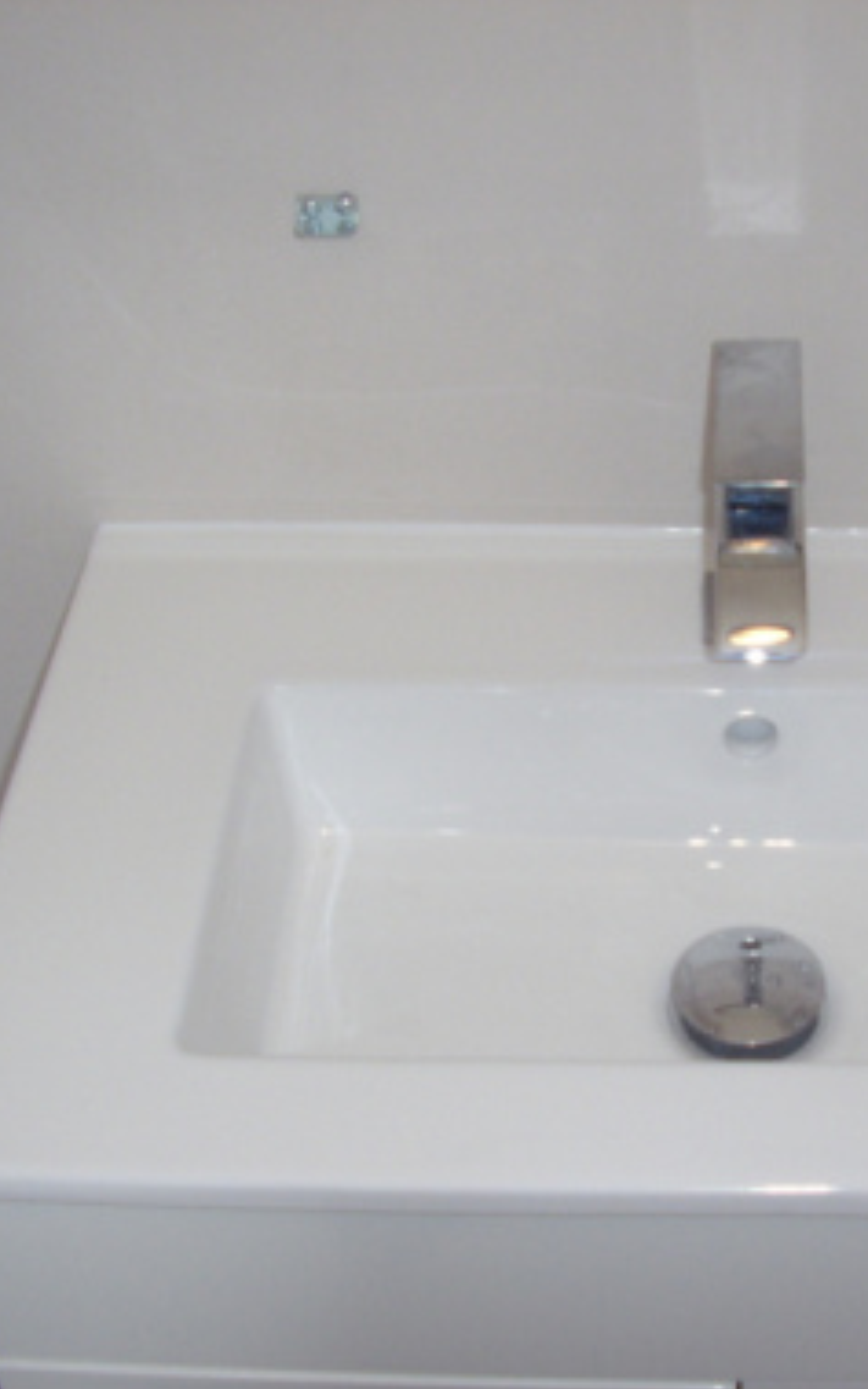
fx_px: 1627
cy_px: 700
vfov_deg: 46.2
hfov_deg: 29.6
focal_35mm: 43
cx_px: 597
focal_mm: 5.8
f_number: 2.9
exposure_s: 1/30
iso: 141
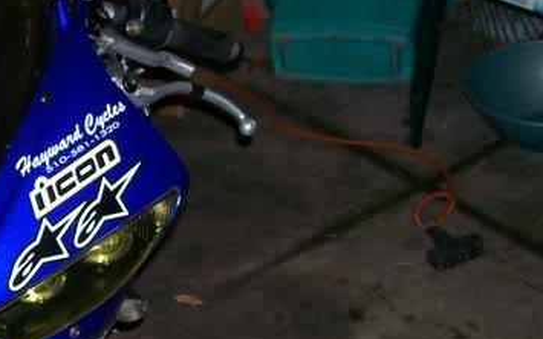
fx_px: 1273
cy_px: 208
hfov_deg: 22.6
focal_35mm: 86
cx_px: -67
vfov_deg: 15.2
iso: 80
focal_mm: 6
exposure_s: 1/64
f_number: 2.7
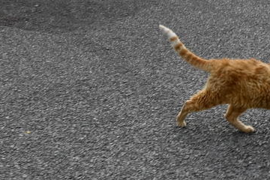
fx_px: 600
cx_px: 289
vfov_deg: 17.0
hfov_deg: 23.9
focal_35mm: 80
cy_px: 116
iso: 400
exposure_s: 1/250
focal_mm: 8.8
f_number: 2.8
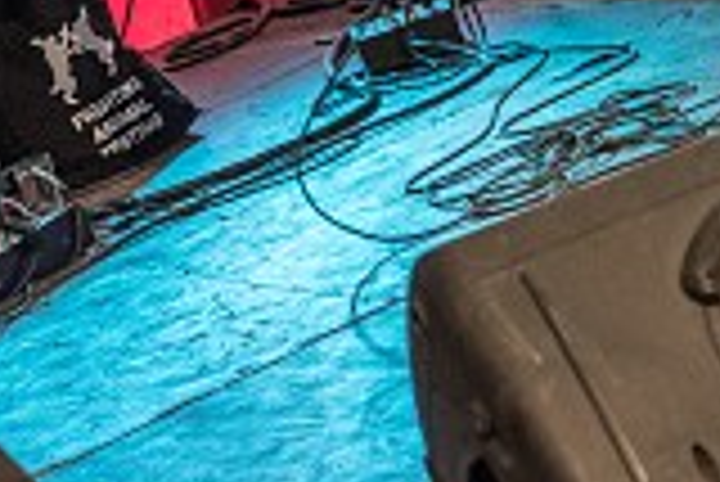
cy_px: -448
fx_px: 4504
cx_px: 0
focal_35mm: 225
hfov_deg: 9.1
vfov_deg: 6.0
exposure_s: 1/100
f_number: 2.8
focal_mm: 50
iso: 2000
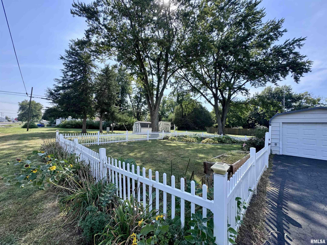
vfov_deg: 85.7
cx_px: 164
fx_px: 132
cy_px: 122
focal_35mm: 14
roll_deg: -2.9
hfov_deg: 102.1
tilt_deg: +0.5
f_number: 2.2
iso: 40
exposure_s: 1/569
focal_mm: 2.22
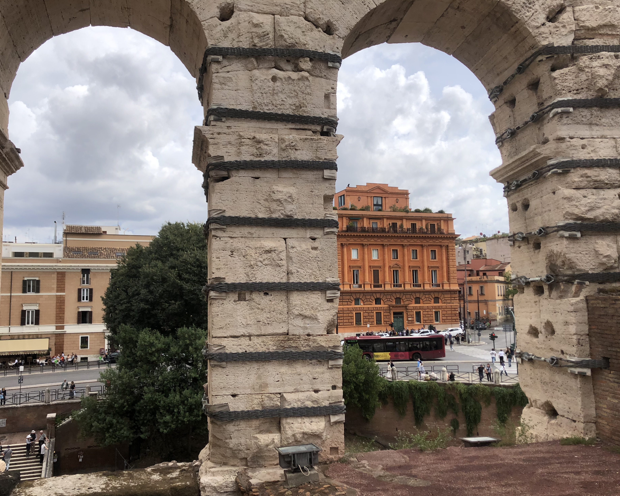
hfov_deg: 58.7
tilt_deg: +4.6
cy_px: 254
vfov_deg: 48.5
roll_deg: +1.8
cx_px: 291
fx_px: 550
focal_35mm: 30
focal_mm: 4
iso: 20
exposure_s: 1/2558
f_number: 1.8
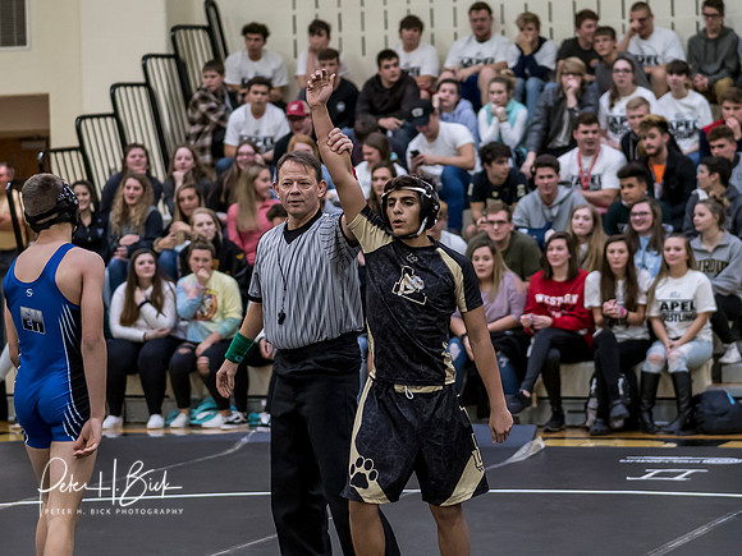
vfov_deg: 11.4
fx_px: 2778
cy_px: 290
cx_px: 408
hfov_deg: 15.2
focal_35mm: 130
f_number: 1.4
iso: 1600
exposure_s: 1/1000
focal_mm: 45
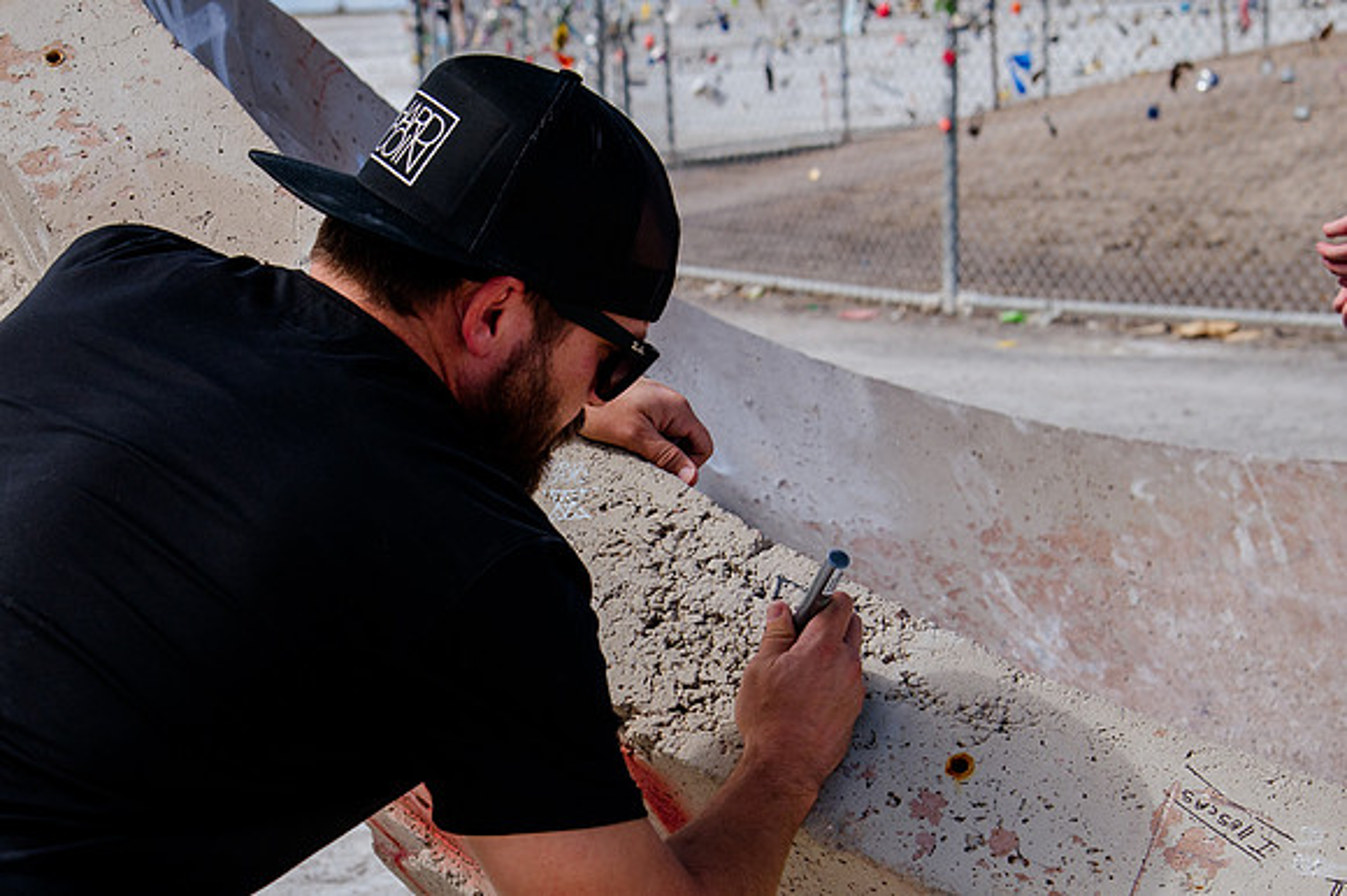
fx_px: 3377
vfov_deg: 15.1
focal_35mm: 90
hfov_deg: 22.5
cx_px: 466
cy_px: 680
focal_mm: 52
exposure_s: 1/1250
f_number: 6.3
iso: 160
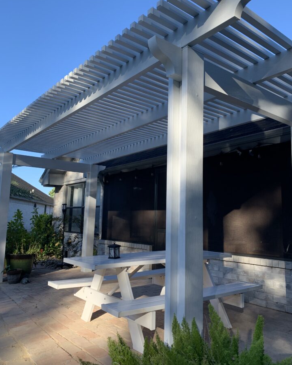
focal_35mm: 29
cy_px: 171
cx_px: 156
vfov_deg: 60.4
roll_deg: -1.3
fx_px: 313
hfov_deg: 49.9
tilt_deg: +7.9
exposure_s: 1/564
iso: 25
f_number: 1.8
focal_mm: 4.25
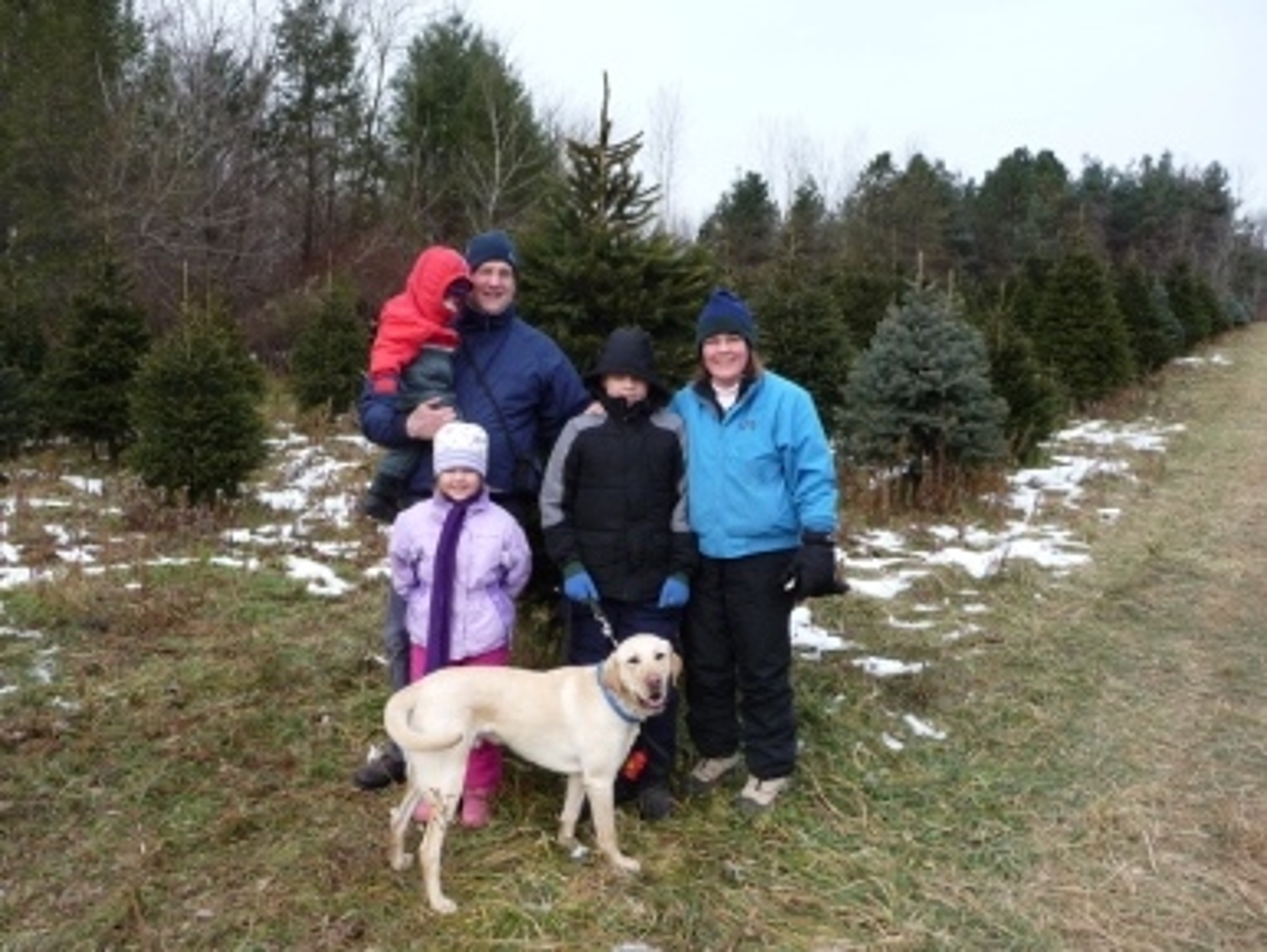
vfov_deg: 49.8
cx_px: 634
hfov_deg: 63.4
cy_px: 476
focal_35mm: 28
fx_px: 1025
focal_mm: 4.7
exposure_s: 1/320
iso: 100
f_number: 3.3
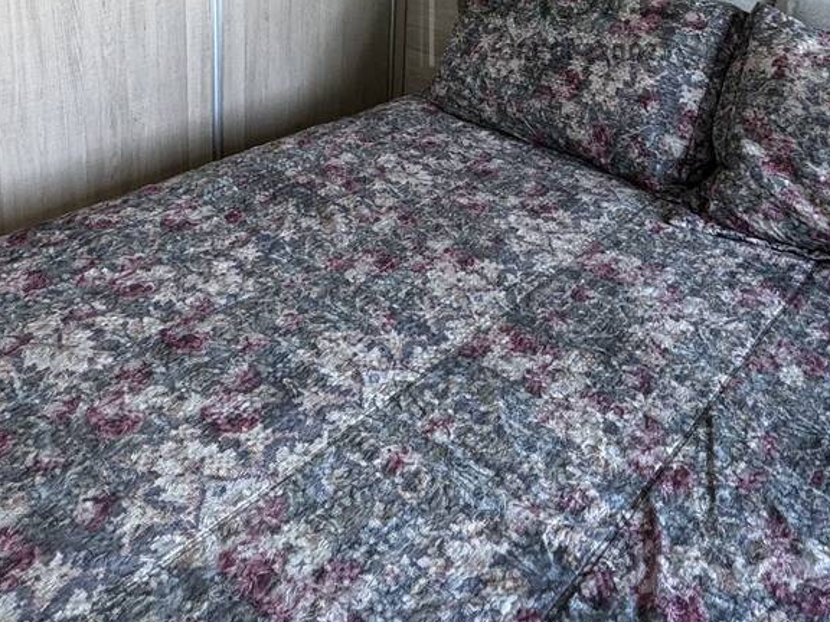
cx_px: 386
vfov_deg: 36.1
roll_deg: -2.9
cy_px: -19
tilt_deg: -11.5
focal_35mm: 35
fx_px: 839
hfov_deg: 52.6
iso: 125
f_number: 2.2
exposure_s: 1/120
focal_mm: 2.22
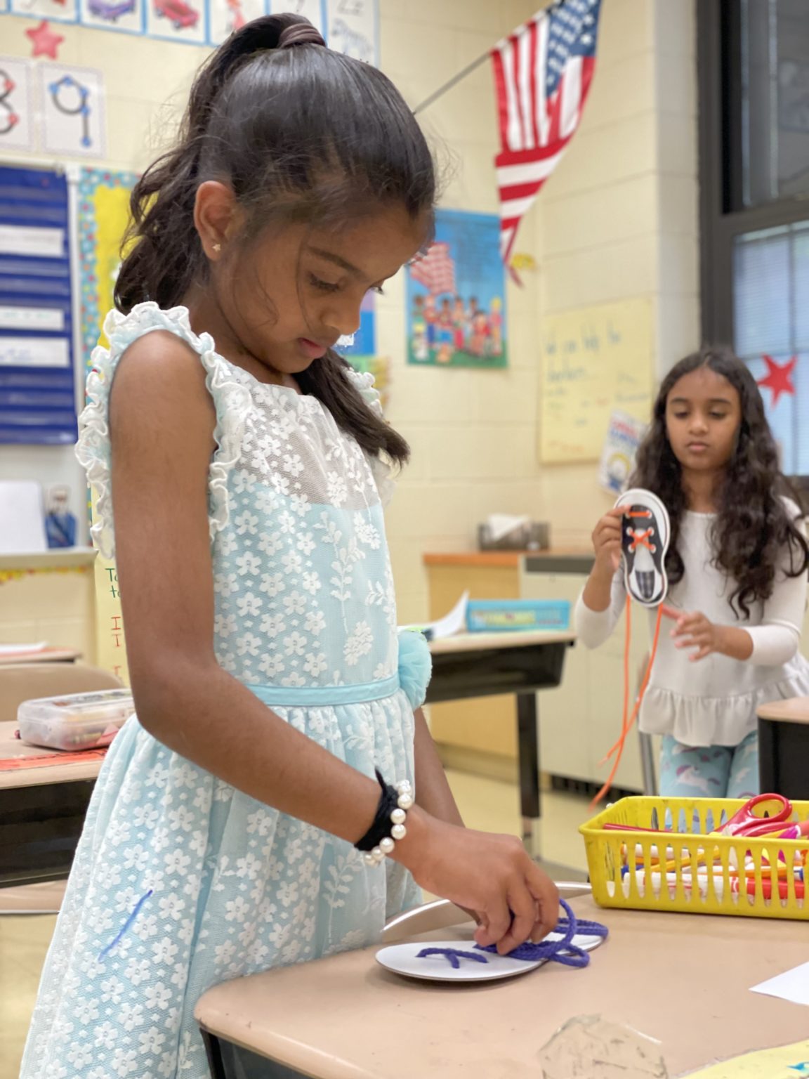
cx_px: 404
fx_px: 1620
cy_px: 540
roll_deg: +1.3
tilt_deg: -0.5
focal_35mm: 52
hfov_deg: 28.0
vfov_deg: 36.8
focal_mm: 6
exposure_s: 1/60
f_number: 2
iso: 160
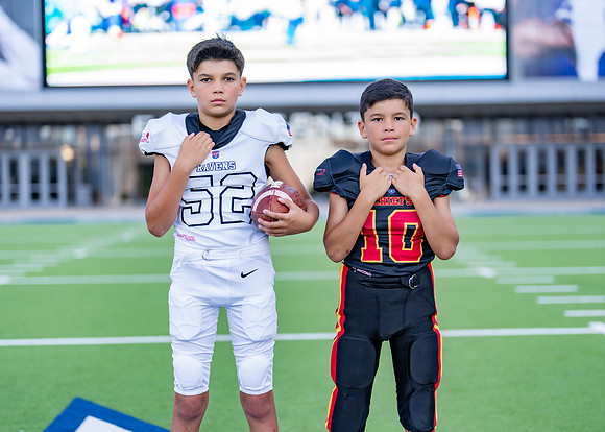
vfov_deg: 24.1
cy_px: 230
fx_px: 1011
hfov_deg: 33.3
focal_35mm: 59
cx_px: 309
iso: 100
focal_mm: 50
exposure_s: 1/640
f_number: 1.2
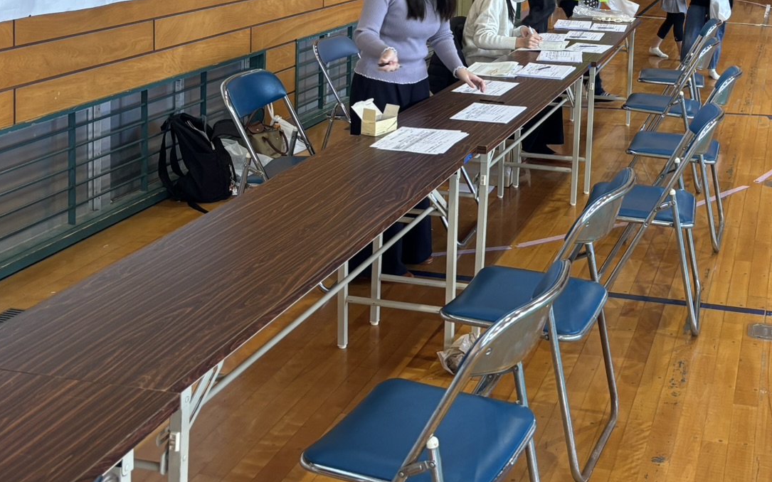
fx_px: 1094
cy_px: -11
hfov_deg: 37.8
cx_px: 588
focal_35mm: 52
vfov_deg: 23.7
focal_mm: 5.96
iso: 125
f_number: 1.6
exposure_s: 1/81
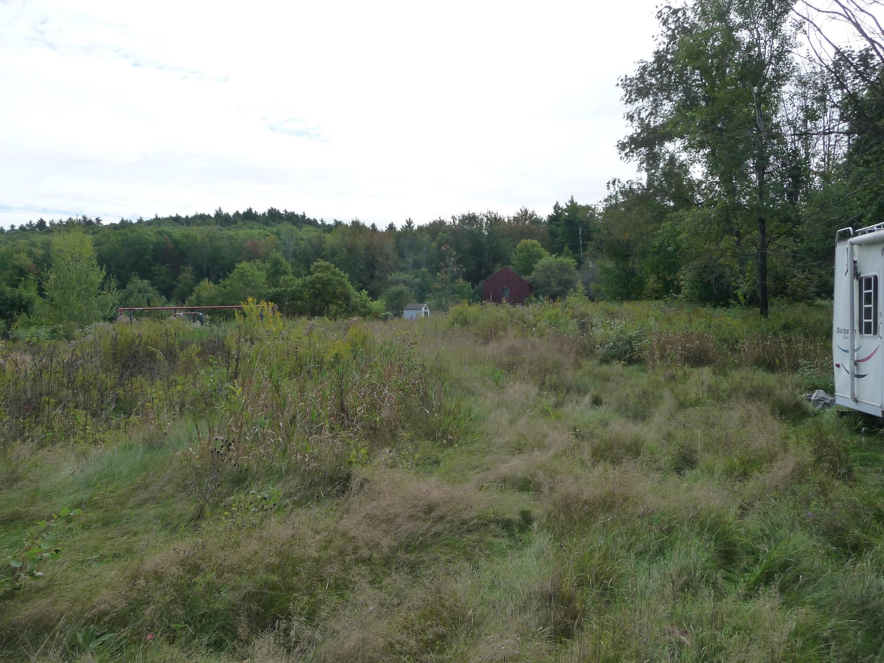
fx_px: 715
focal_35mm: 28
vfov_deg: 49.7
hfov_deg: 63.4
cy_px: 332
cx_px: 442
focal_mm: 4.7
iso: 160
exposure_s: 1/250
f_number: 8
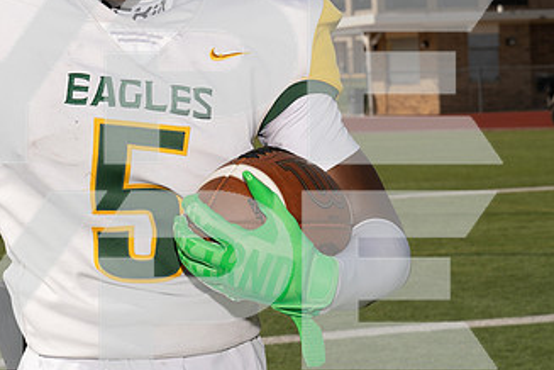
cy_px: 76
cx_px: 71
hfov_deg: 16.3
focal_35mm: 124
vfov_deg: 11.0
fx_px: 1908
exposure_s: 1/250
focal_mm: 70
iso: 100
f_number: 11
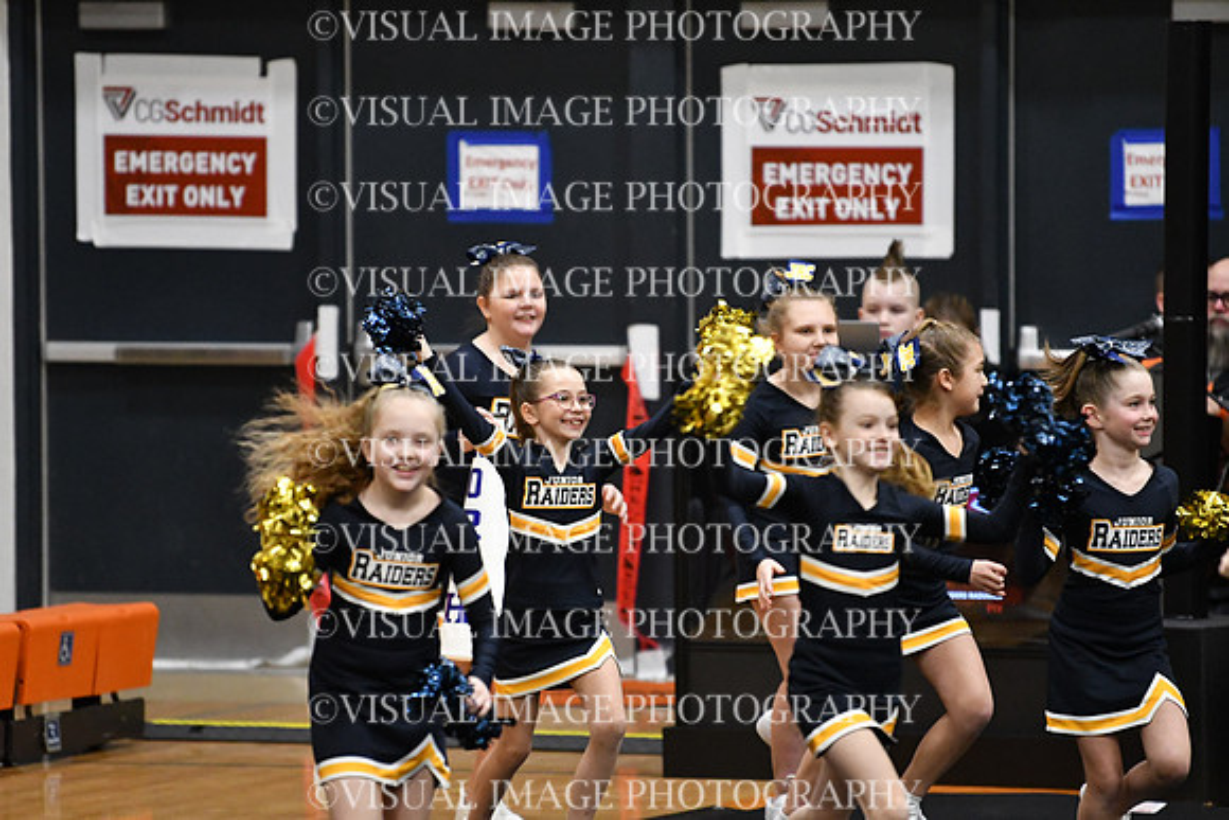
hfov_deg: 6.9
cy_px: 410
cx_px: 614
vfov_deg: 4.6
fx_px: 10244
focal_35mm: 300
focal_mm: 200
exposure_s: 1/800
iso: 5000
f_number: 2.8
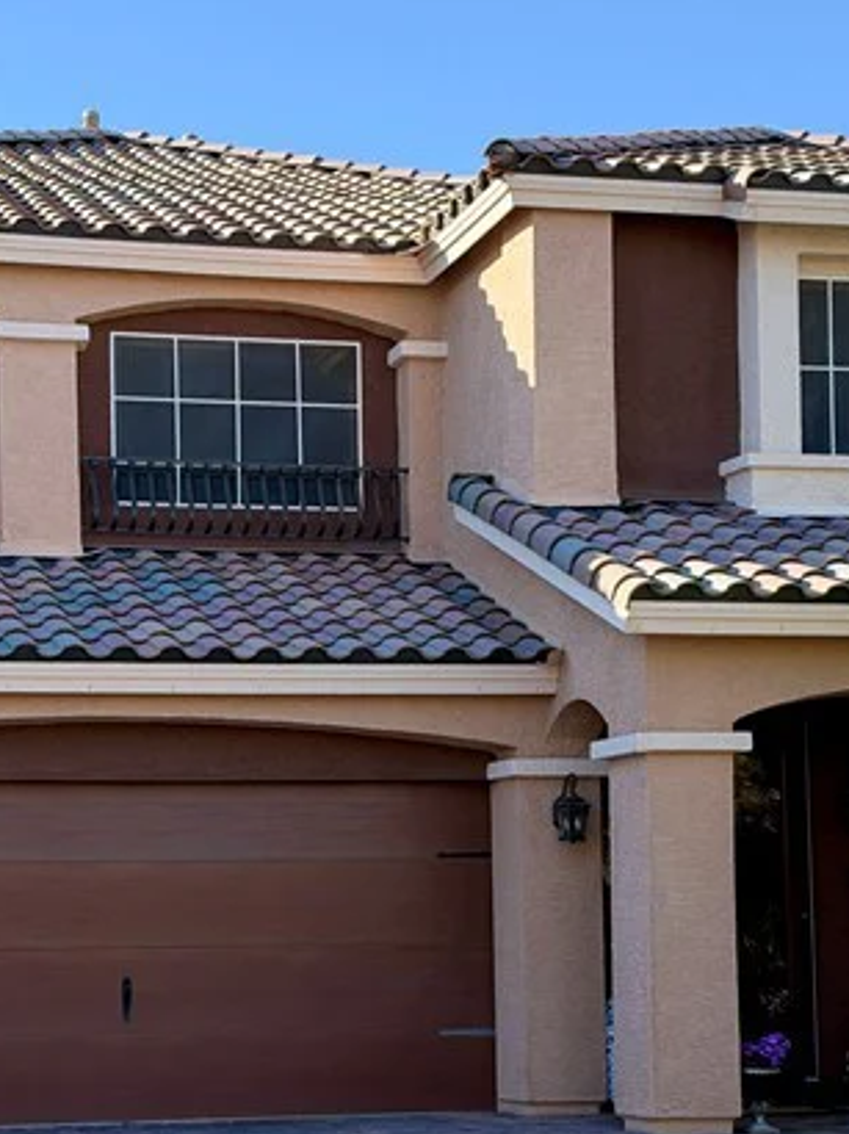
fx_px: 1964
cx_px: 249
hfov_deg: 24.2
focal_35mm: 60
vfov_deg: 31.7
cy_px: 833
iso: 64
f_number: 1.8
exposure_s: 1/1429
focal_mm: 6.93
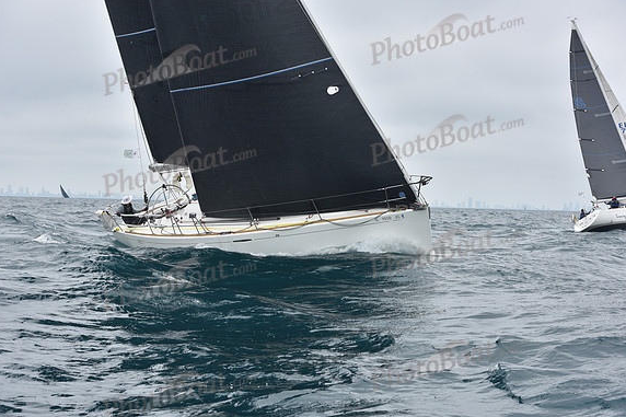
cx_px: 314
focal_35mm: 71
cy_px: 210
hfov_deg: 28.5
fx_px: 1234
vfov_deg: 19.2
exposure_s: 1/800
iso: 250
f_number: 8
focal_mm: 70
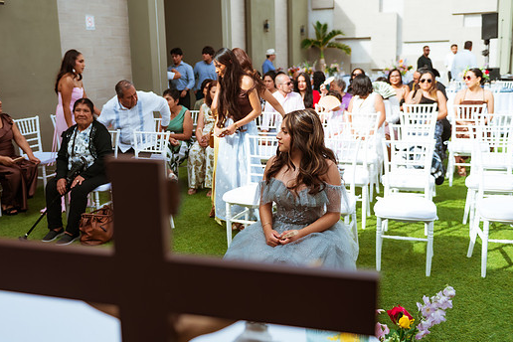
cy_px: 159
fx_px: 541
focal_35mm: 38
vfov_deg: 35.0
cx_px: 231
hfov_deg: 50.6
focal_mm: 31
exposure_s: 1/1250
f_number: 2.8
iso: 100
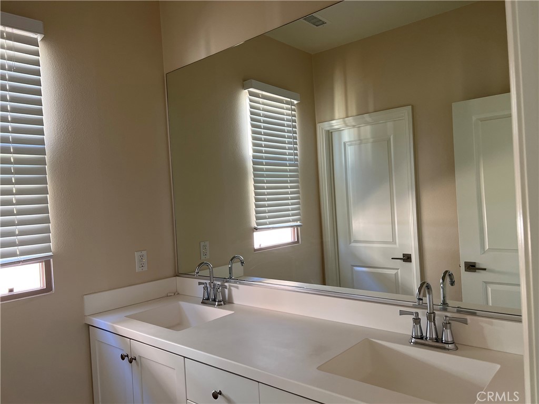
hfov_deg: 67.3
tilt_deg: -0.6
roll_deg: +3.3
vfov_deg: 53.1
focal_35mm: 26
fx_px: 405
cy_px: 202
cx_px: 270
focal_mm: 5.7
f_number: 1.5
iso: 125
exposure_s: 1/112
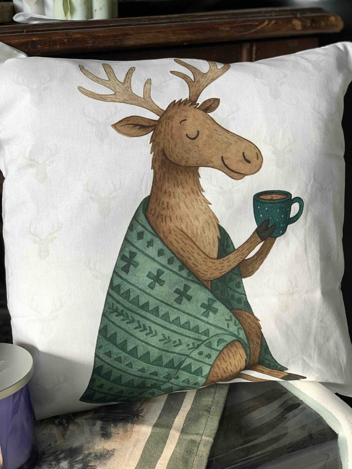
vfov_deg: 36.8
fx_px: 705
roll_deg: +2.2
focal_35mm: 52
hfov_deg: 28.0
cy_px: 234
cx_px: 176
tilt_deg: -18.8
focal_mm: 6
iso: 40
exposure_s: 1/122
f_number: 2.4
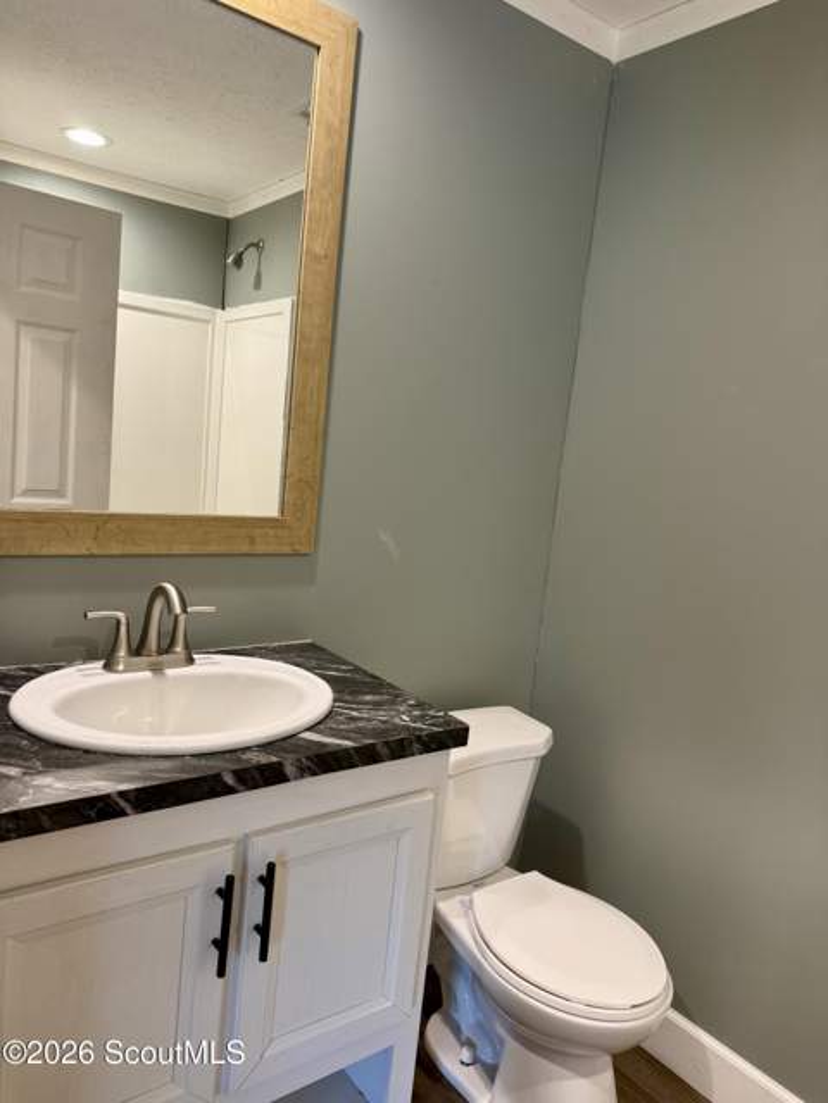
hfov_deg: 56.8
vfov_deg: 71.6
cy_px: 552
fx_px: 765
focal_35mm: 24
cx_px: 414
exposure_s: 1/60
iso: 125
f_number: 1.78
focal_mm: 6.76
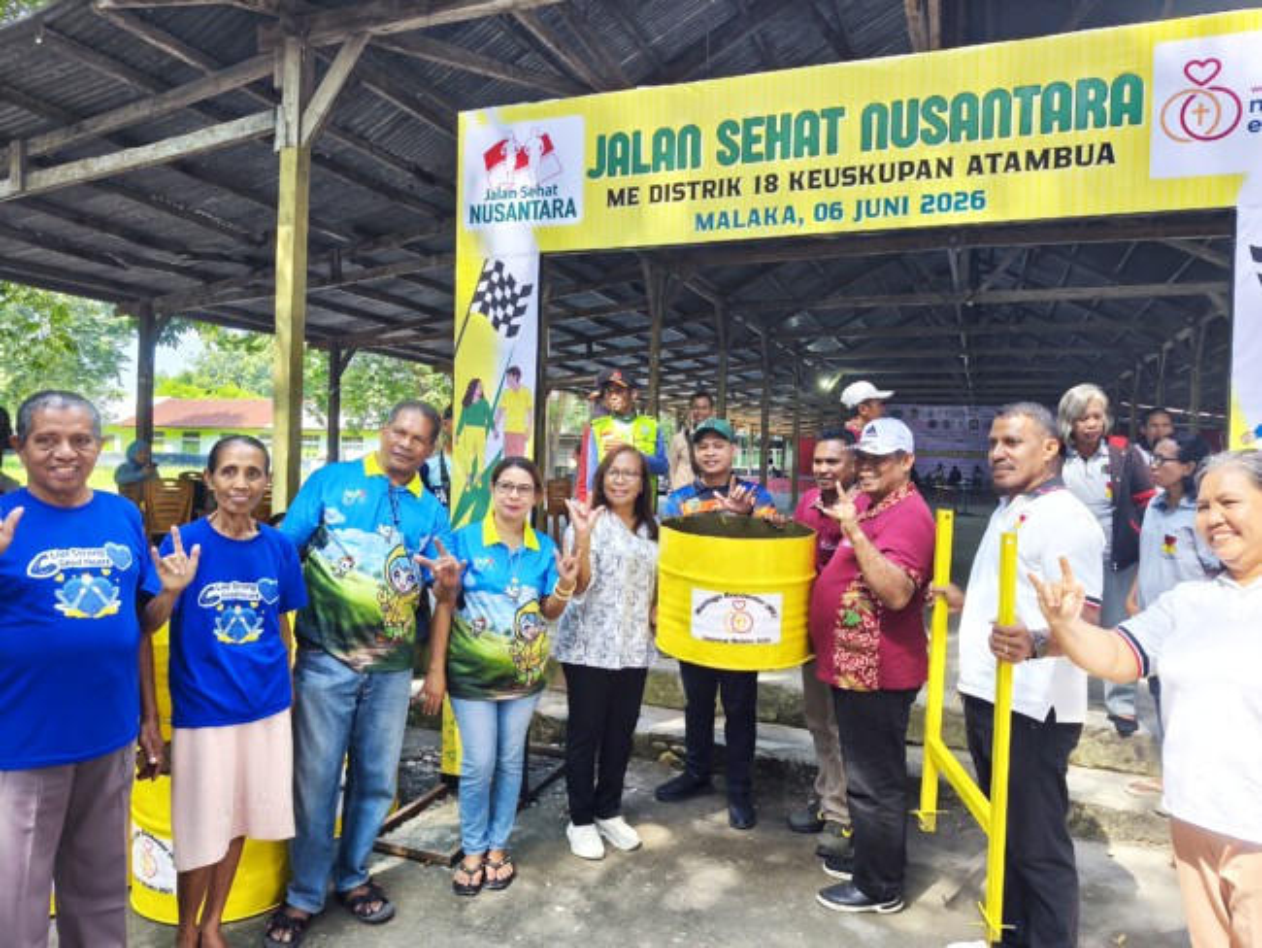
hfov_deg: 73.9
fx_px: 839
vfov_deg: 58.9
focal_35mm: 23
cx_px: 631
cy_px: 474
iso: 250
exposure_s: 1/99.9
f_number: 1.65
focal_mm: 6.18
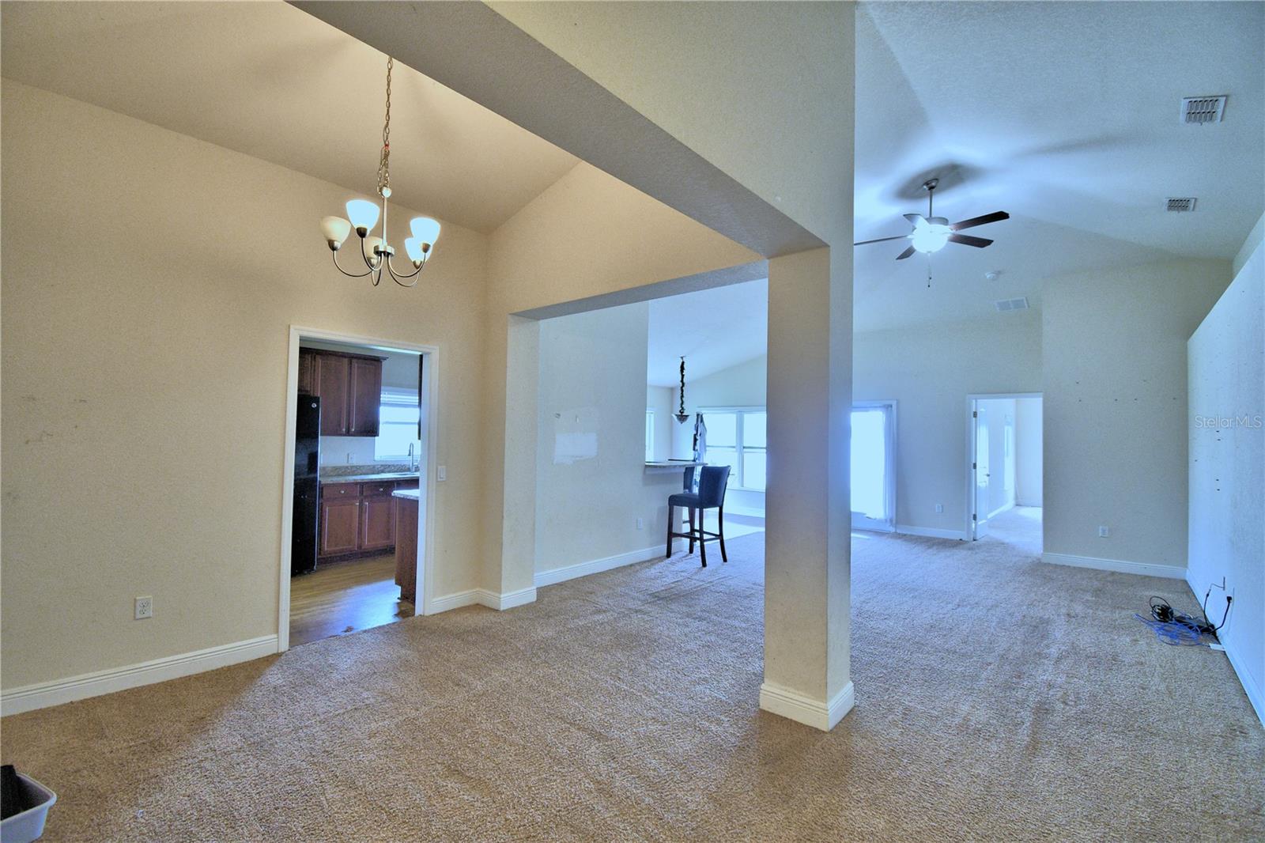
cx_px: 632
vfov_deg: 77.3
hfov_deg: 100.4
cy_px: 422
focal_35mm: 15
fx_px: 527
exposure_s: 1/40
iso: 400
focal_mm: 10
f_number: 4.5
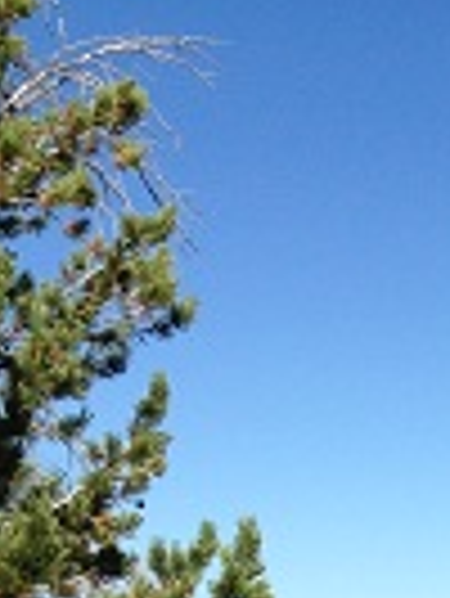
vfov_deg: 13.0
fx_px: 2284
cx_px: 832
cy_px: 1189
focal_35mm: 132
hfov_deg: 10.5
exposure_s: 1/1595
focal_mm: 4.12
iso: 50
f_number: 2.4
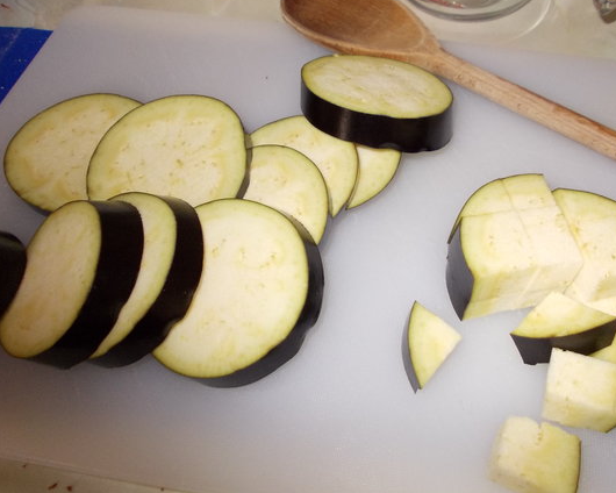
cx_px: 358
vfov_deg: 45.8
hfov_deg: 55.4
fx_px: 583
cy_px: 234
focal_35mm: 32
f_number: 2.7
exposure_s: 1/25
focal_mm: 4
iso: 200
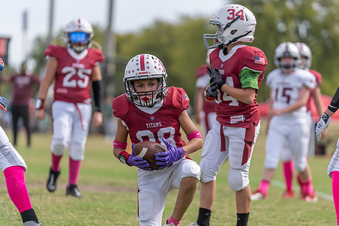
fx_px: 2392
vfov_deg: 5.4
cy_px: 121
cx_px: 159
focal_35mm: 254
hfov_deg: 8.1
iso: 125
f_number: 3.2
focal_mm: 200
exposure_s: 1/1600
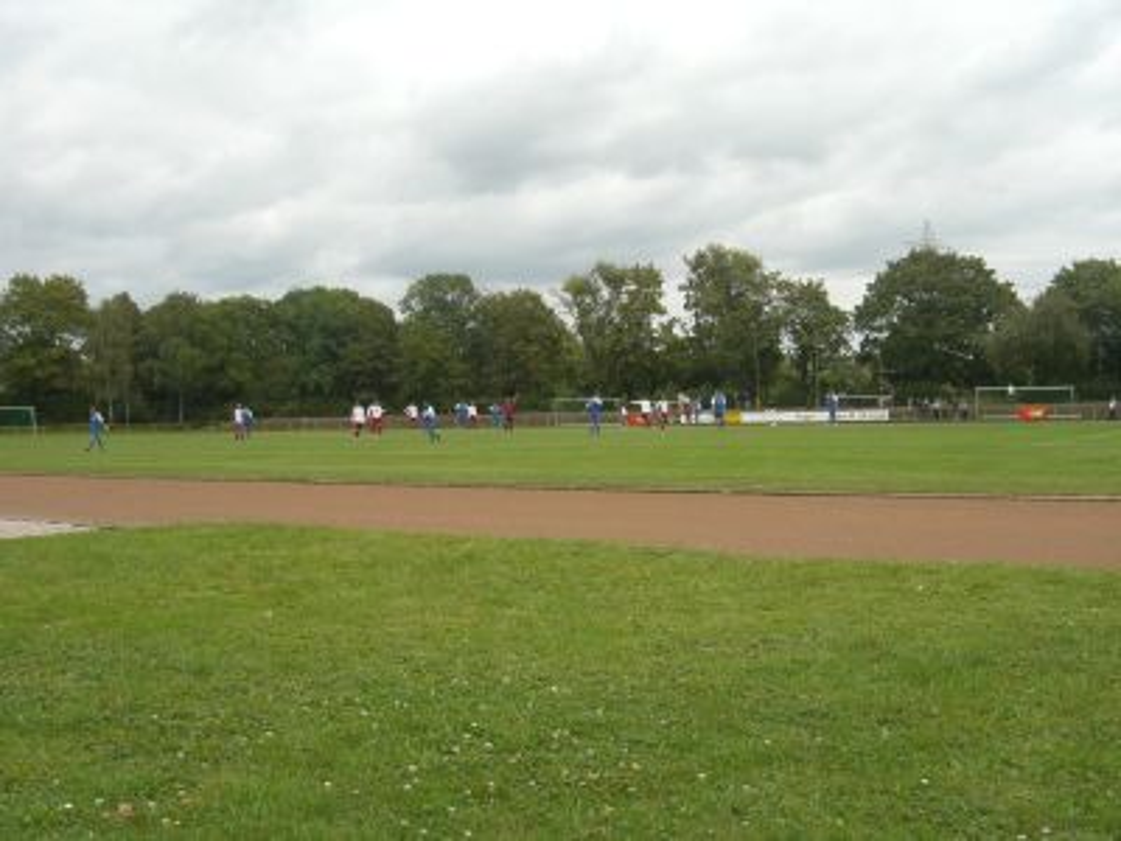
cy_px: 420
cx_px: 560
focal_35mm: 38
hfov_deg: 49.0
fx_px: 1231
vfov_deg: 37.7
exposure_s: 1/320
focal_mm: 7.9
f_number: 4
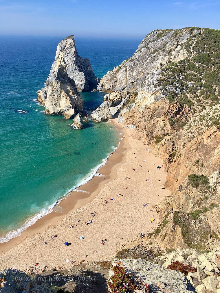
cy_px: 146
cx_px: 110
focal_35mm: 29
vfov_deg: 61.7
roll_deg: -1.1
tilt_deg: -24.3
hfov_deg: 48.2
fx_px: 246
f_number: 2.2
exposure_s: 1/1709
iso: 25
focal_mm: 4.15
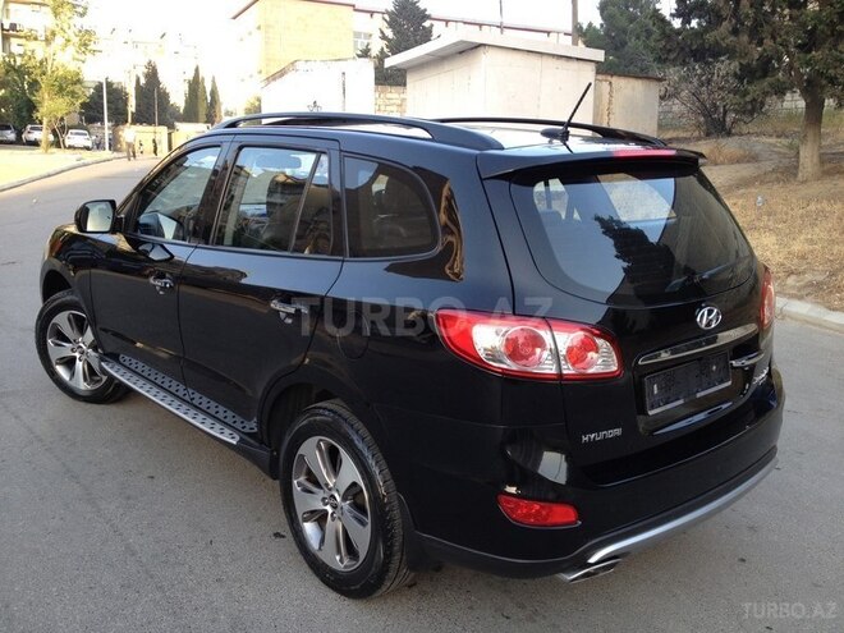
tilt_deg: -10.0
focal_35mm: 35
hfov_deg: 52.6
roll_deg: -1.0
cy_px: 316
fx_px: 853
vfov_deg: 40.7
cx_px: 422
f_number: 2.4
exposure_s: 1/120
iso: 50
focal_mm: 4.28
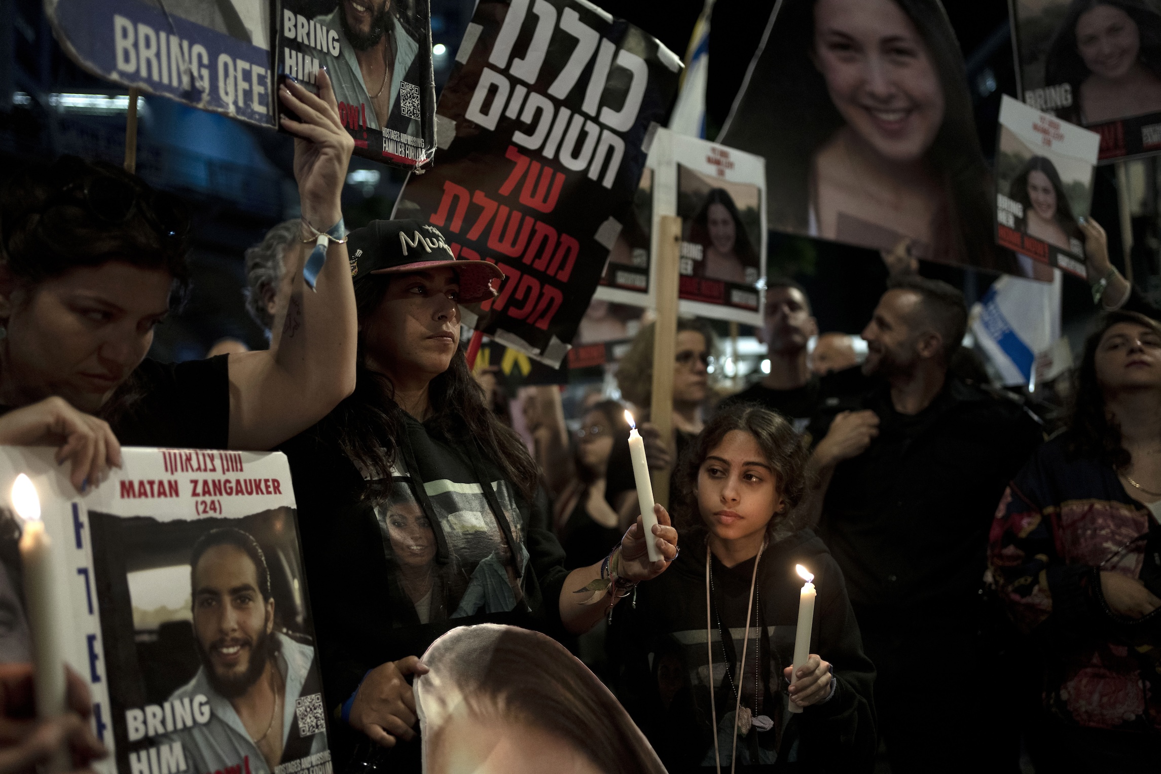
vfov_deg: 37.9
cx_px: 580
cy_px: 387
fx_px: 1129
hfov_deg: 54.4
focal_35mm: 35
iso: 2000
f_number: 2
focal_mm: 35
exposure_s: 1/250
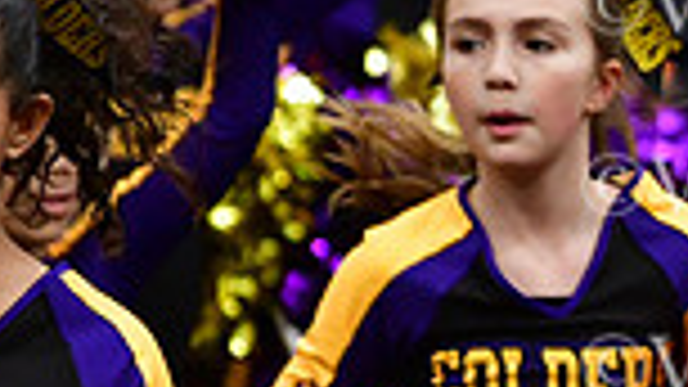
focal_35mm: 1191
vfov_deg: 1.0
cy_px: 457
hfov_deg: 1.8
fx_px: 21724
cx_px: 1232
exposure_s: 1/500
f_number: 3.5
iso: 4000
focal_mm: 200
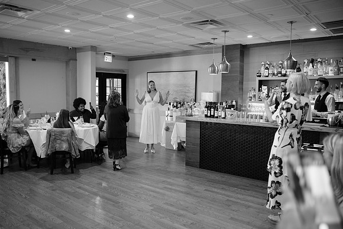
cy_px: 114
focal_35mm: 30
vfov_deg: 44.3
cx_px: 172
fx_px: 281
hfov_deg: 62.8
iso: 1400
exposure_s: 1/125
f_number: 2.8
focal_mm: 29.5
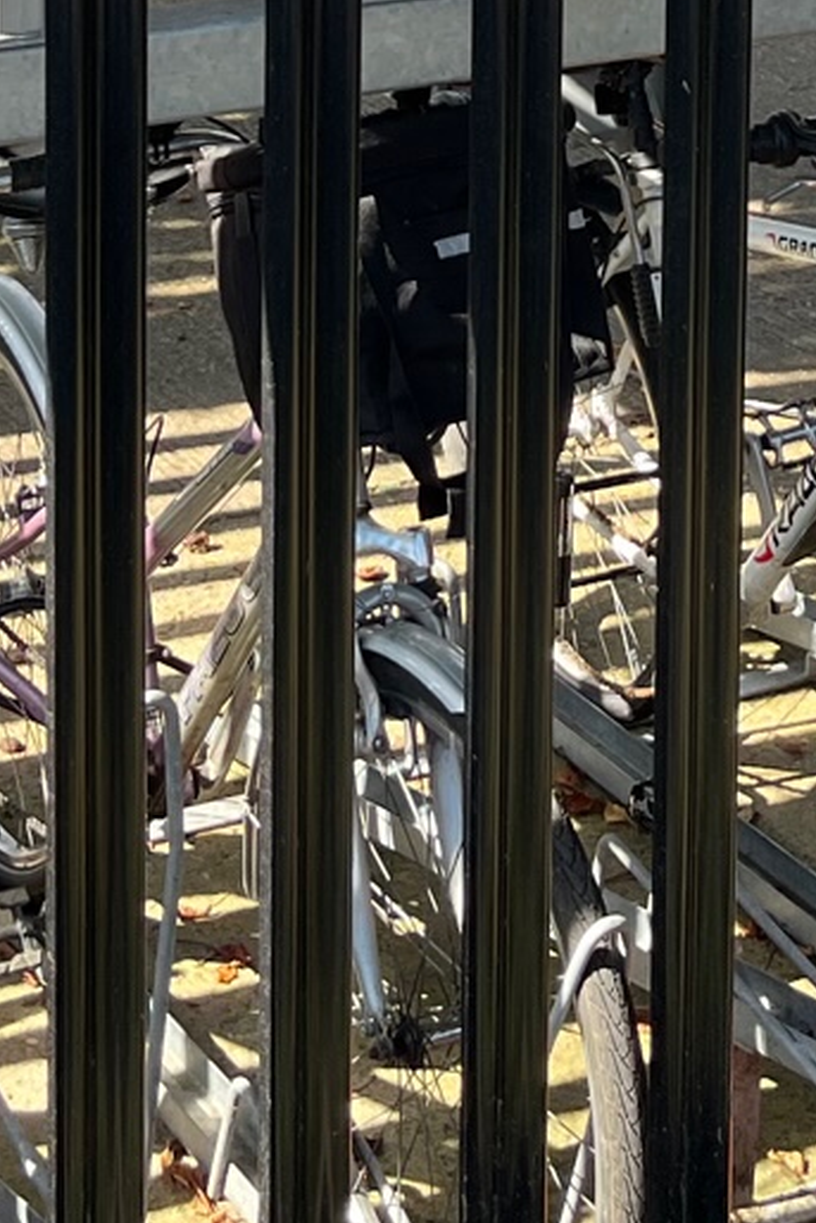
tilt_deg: -6.2
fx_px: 3601
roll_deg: -1.0
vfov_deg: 17.6
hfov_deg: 12.9
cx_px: 590
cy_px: -509
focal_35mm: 106
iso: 50
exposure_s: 1/418
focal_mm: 5.1
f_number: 1.6
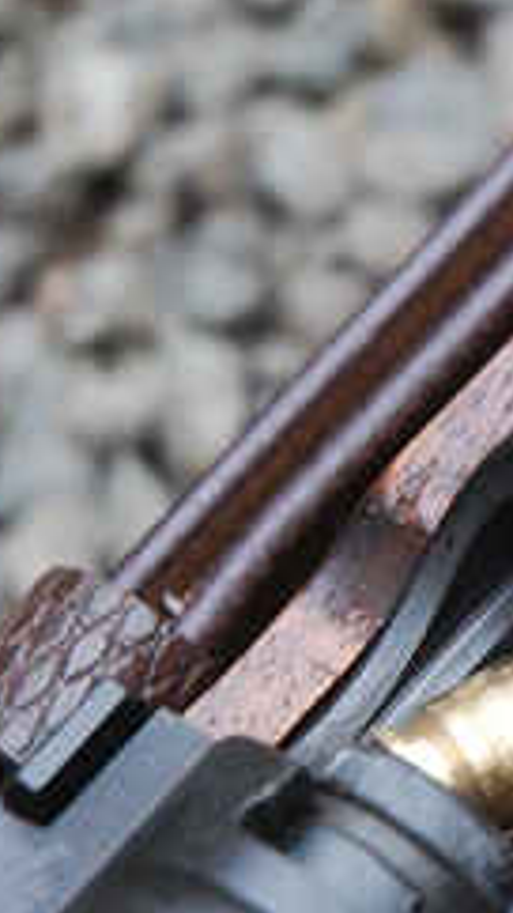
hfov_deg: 4.4
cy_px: 496
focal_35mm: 273
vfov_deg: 7.9
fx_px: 6606
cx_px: 773
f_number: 4.5
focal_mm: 70
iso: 800
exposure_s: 1/125
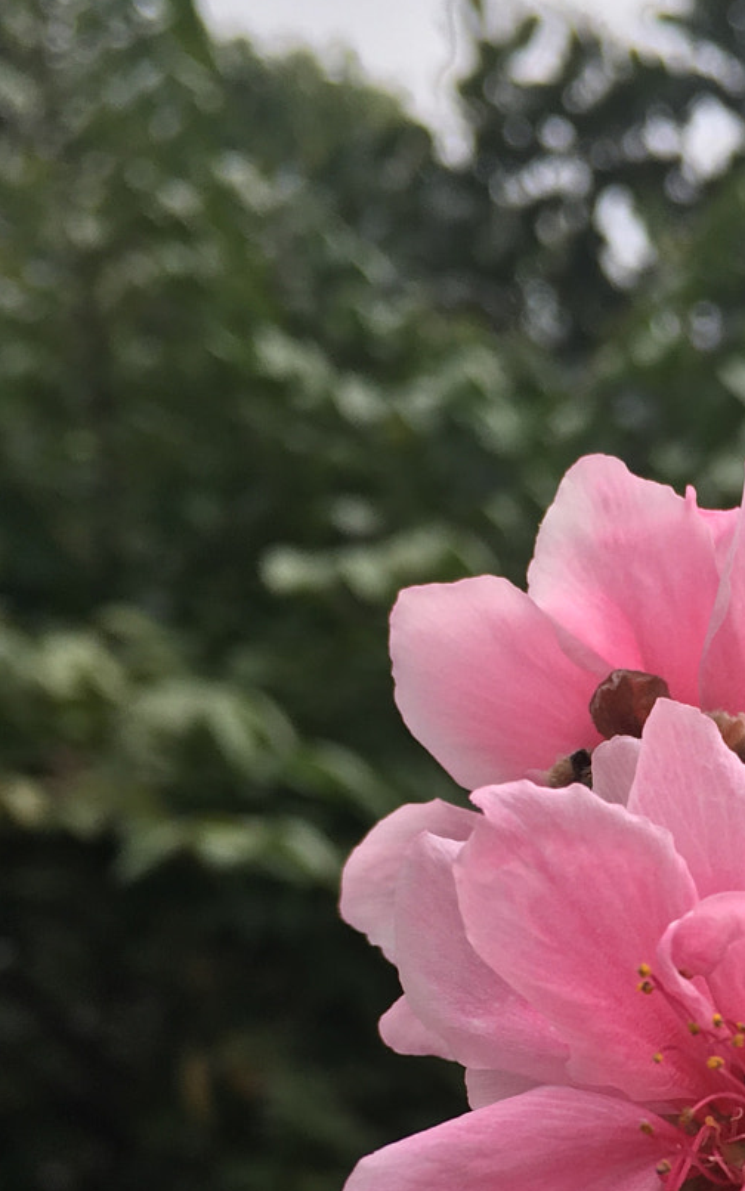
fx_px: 1981
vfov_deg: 32.4
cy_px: 974
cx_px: 741
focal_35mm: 61
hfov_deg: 20.6
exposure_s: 1/754
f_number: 2.2
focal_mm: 4.15
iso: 25
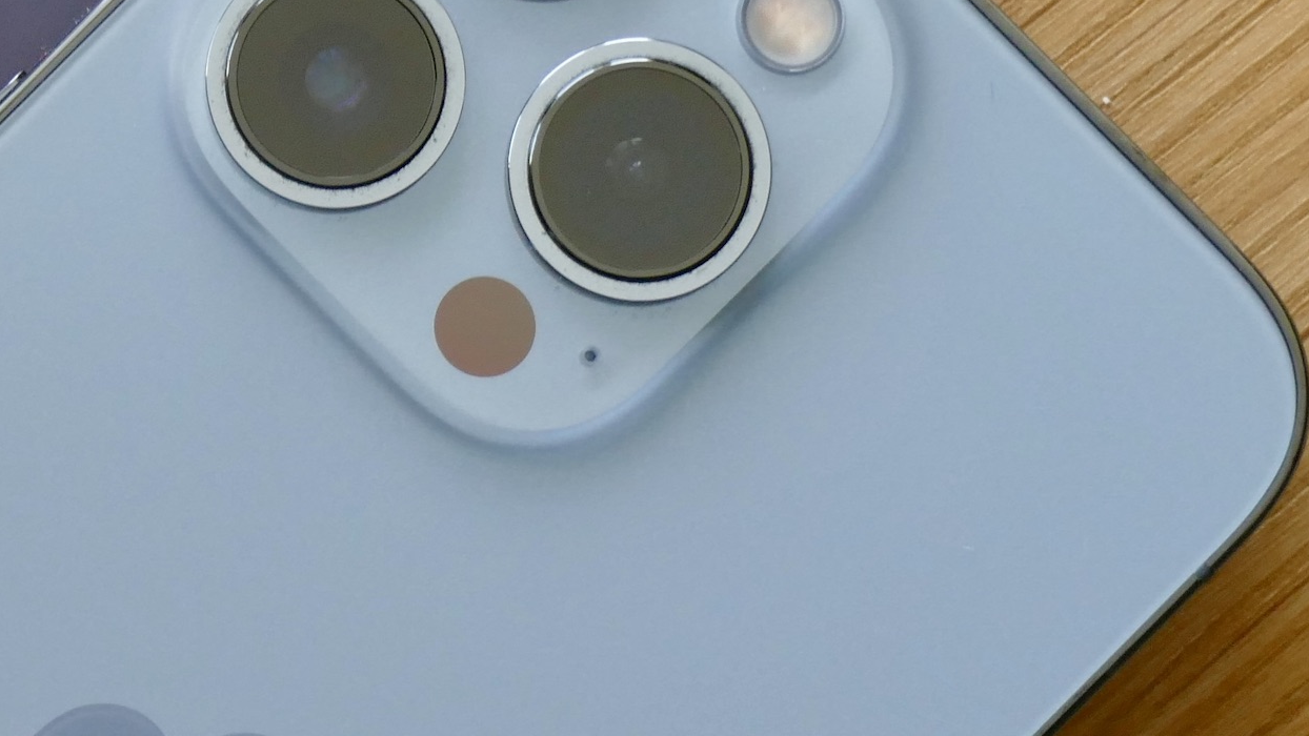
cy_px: 374
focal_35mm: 389
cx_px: -158
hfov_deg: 5.5
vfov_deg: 3.1
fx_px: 13503
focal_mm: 56.08
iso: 500
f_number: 5
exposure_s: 1/100
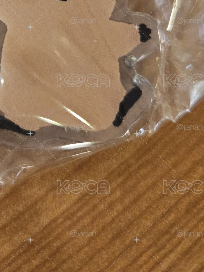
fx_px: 377
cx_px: 30
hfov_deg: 29.3
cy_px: -9
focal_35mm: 48
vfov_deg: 35.3
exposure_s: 1/120
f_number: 1.8
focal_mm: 5.4
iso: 250
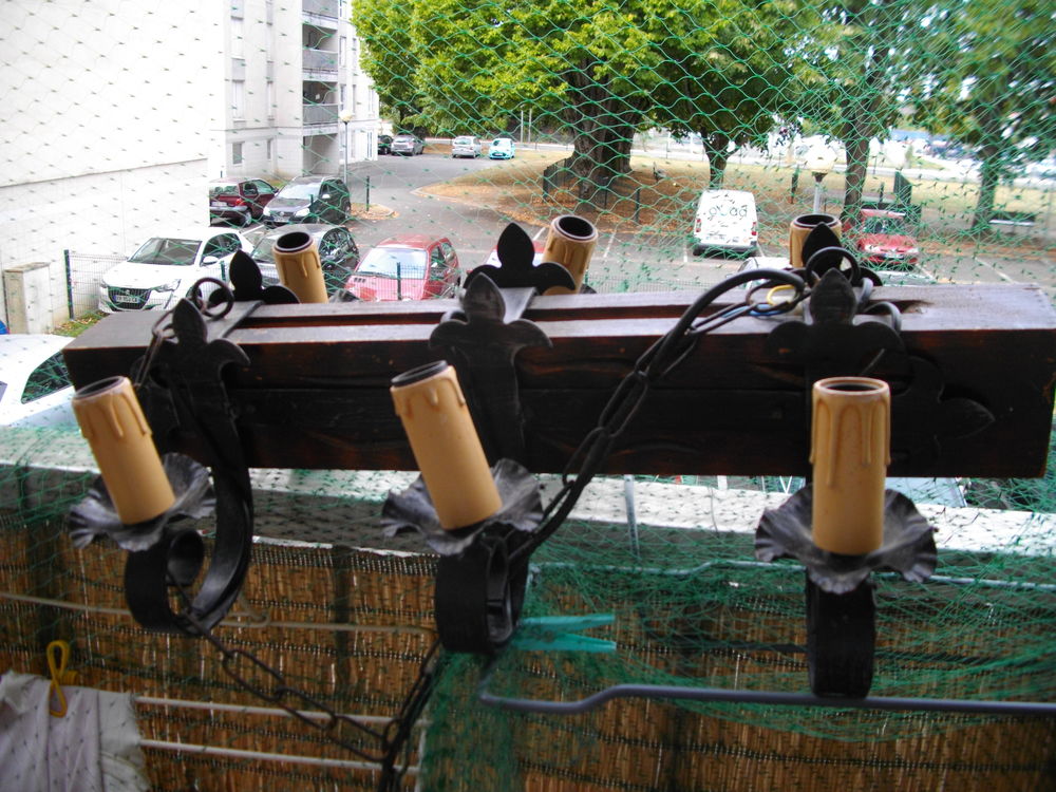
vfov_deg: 45.4
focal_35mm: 31
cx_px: 528
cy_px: 396
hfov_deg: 58.4
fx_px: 946
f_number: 2.9
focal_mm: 5.7
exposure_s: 1/160
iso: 100
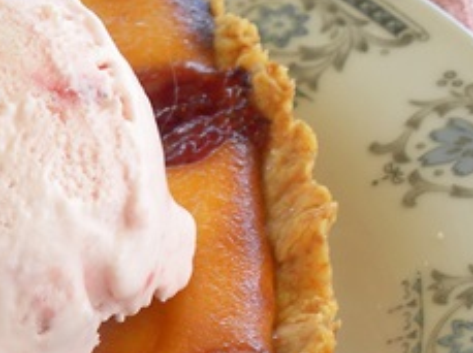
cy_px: 343
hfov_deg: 10.7
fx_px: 2483
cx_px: -116
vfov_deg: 8.1
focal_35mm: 182
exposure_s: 1/119
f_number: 3.5
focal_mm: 9.2
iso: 64
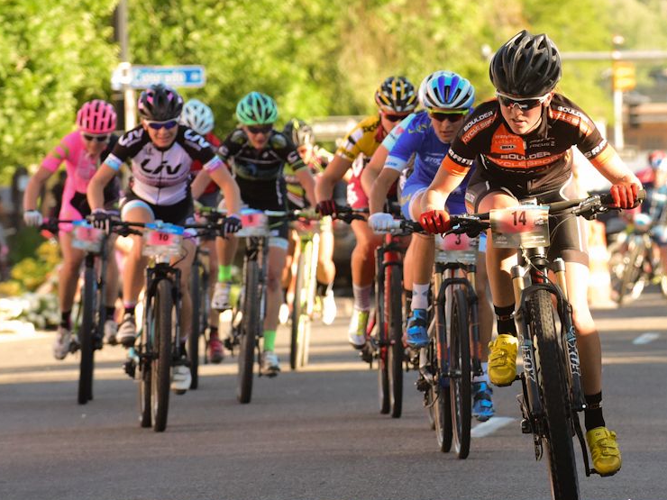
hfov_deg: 7.1
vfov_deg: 5.3
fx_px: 5395
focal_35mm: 280
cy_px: 205
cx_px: 327
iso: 1800
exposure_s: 1/1000
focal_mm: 180
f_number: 3.2
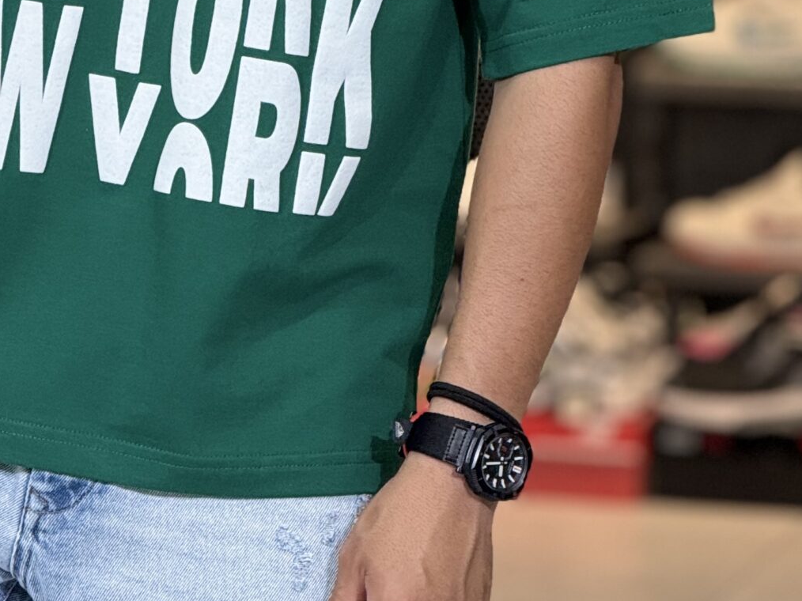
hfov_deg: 6.5
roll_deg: -0.6
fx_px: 7018
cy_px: -164
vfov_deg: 4.9
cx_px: 149
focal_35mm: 303
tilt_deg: -5.6
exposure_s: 1/100
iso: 160
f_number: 2.8
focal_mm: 15.66
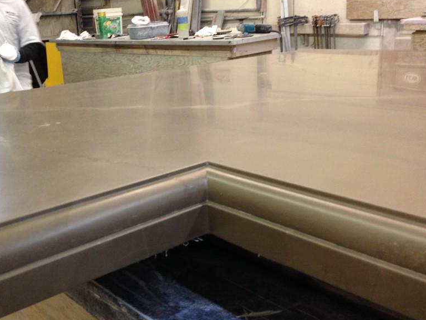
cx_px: 157
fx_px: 541
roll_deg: +2.8
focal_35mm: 44
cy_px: 152
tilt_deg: -13.5
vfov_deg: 32.9
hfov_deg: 42.6
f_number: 2.4
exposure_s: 1/20
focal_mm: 4.12
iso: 160
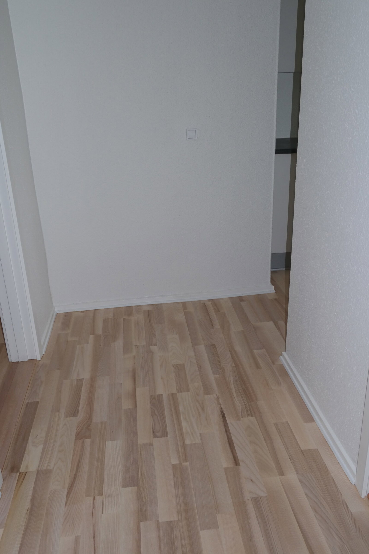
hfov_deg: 43.6
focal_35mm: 30
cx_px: 184
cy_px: 277
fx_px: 461
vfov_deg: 61.9
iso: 400
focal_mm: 20
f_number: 5.6
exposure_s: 1/40
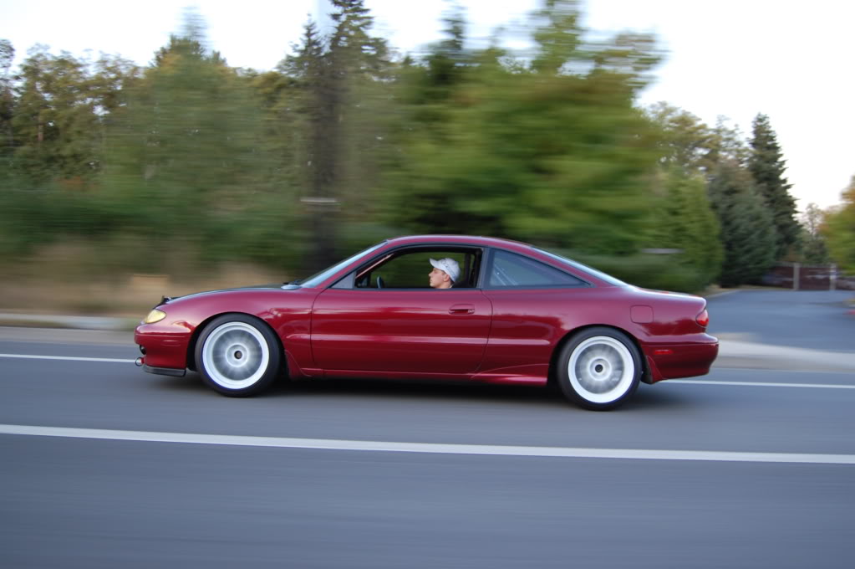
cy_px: 284
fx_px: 783
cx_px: 428
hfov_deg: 57.3
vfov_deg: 39.9
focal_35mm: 33
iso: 200
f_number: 3.8
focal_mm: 22
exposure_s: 1/30
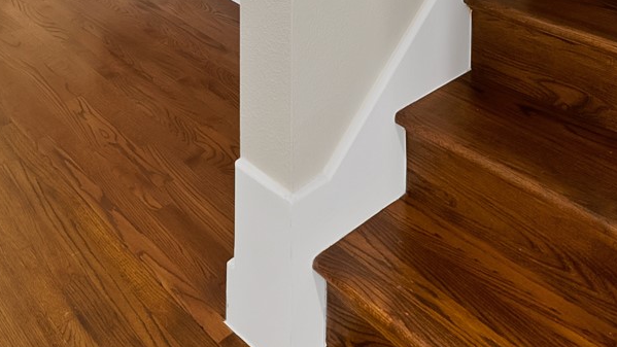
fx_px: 687
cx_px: 209
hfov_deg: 47.6
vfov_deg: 19.9
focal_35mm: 42
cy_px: -290
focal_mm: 12
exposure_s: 1/2.5
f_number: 9
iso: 640
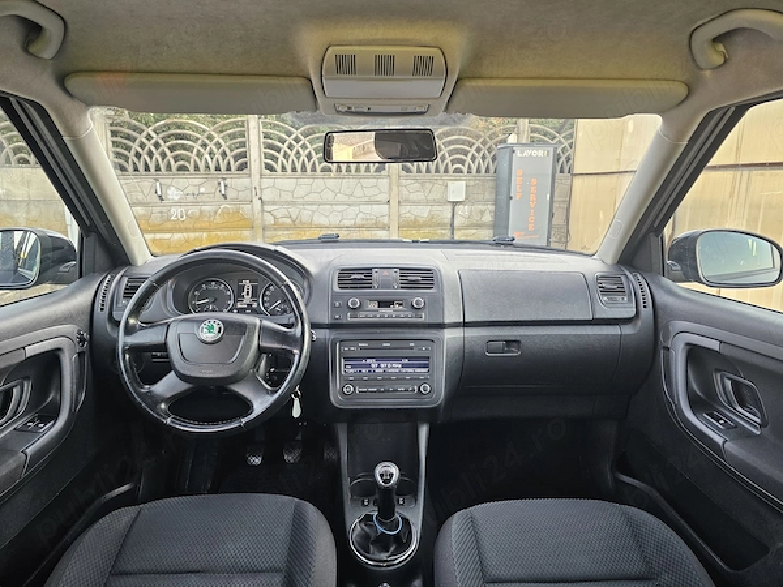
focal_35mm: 23
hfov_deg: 73.9
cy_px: 294
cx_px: 392
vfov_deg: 58.9
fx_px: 520
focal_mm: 6.3
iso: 200
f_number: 1.7
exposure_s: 1/180
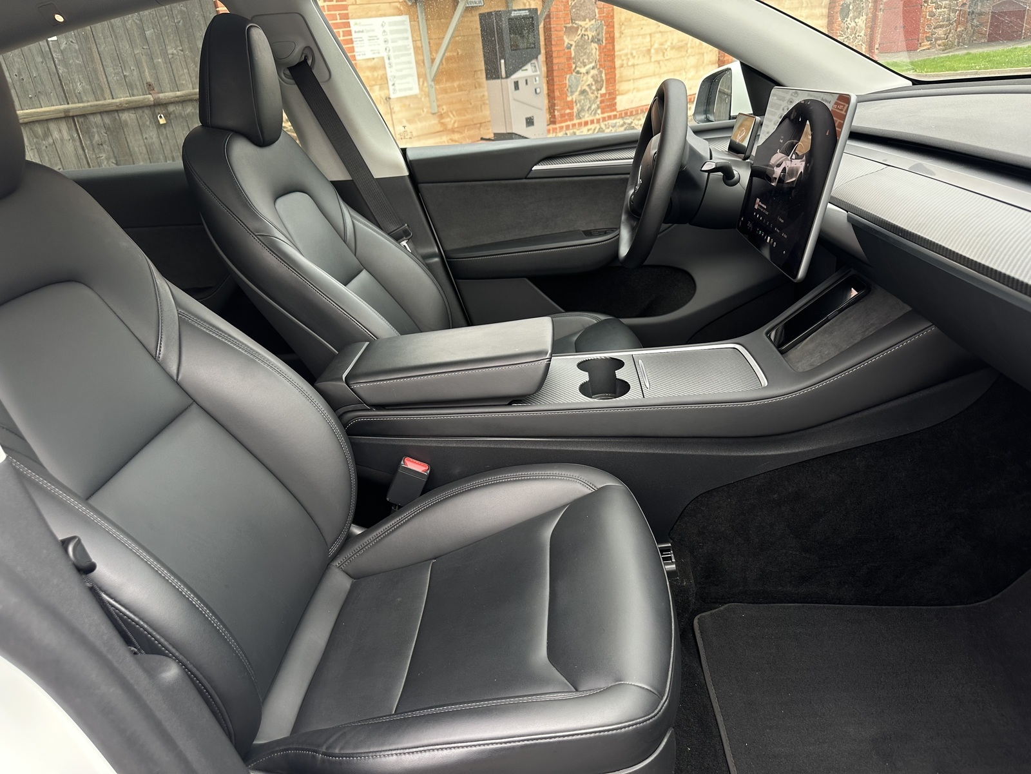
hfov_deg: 71.6
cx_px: 516
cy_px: 387
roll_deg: +6.5
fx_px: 715
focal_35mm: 24
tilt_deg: -23.2
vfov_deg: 56.8
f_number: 1.78
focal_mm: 6.86
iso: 100
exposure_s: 1/121
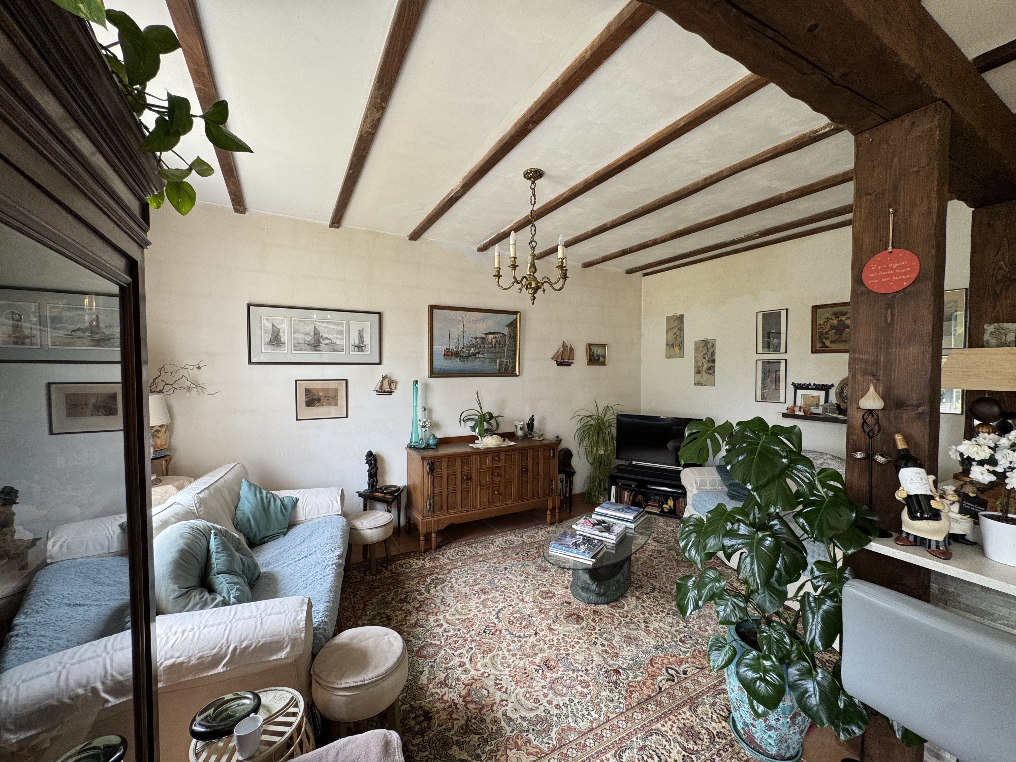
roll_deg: -0.4
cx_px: 508
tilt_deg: -2.2
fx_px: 411
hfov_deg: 102.1
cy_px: 381
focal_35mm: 14
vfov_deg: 85.7
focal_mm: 2.22
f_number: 2.2
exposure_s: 1/100
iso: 100
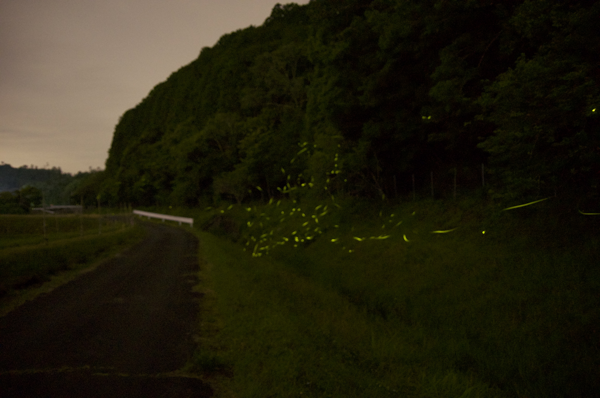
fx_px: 449
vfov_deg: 47.7
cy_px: 199
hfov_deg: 67.5
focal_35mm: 27
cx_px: 300
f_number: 3.5
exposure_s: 30
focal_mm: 18
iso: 3200
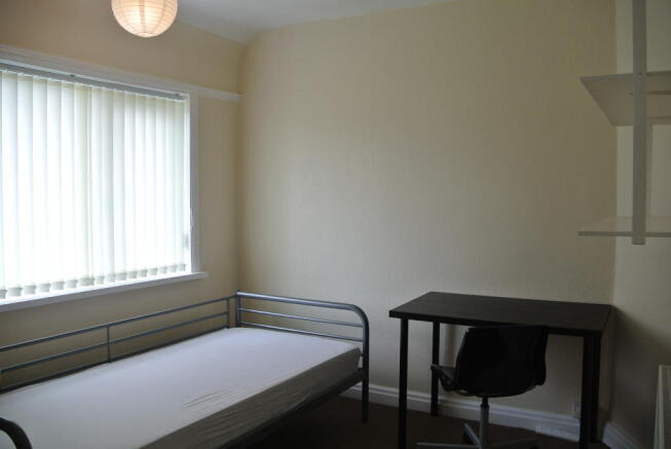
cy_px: 224
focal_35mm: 29
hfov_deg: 63.6
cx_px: 336
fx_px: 541
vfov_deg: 45.1
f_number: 3.5
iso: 200
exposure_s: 1/125
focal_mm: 11
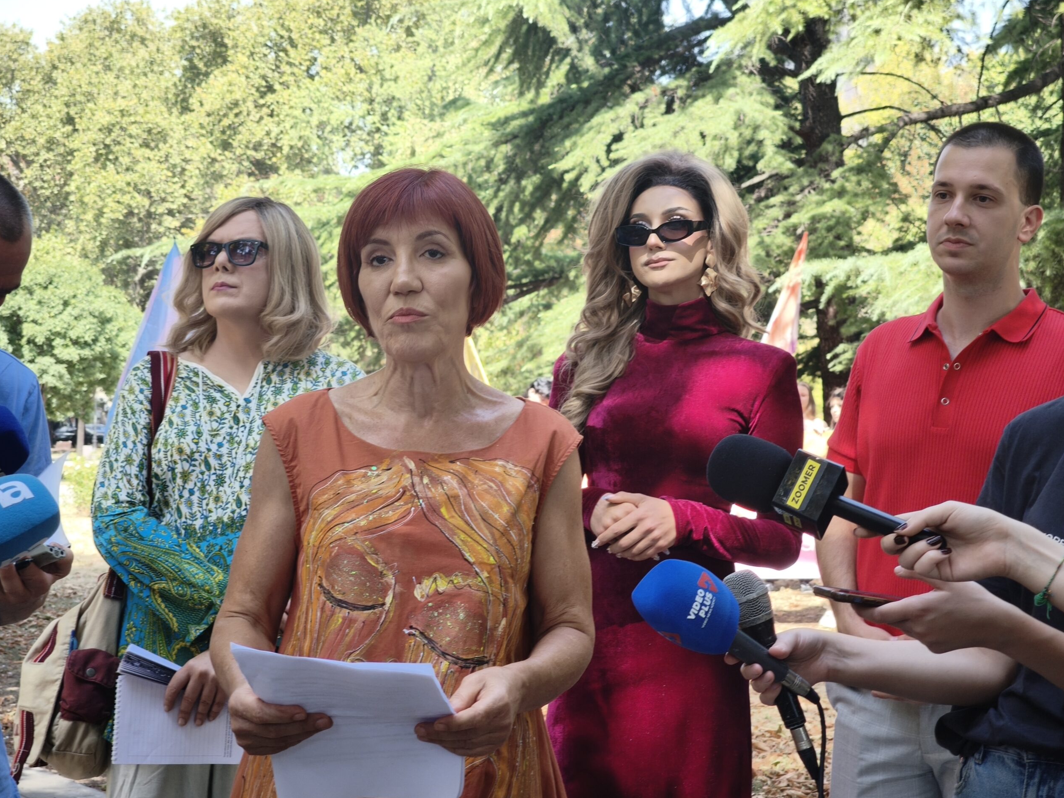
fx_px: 1875
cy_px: 400
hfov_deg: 31.7
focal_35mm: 61
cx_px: 539
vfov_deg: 24.0
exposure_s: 1/100
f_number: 2
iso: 50
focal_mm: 8.8
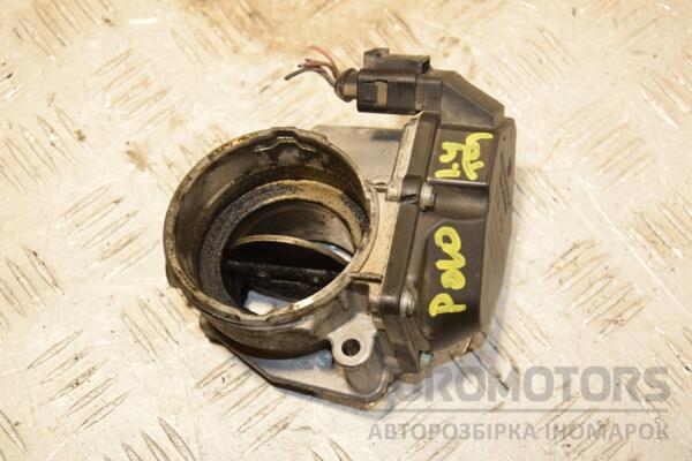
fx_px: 1499
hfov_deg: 26.0
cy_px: 230
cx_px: 346
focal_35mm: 78
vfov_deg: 17.5
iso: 800
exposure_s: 1/200
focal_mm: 52
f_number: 5.6
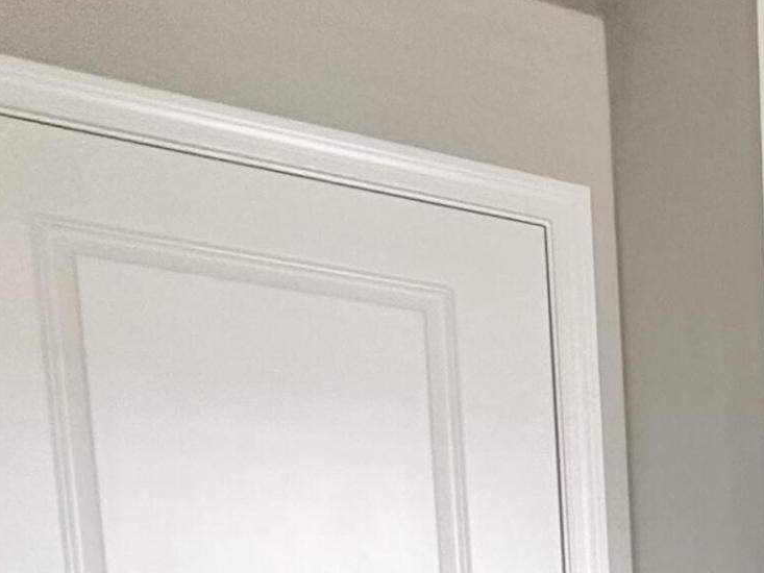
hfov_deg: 27.8
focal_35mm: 55
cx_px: 1041
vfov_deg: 21.5
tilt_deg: -4.5
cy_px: 898
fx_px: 1214
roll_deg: +0.1
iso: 200
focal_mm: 2.22
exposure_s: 1/60
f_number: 2.2
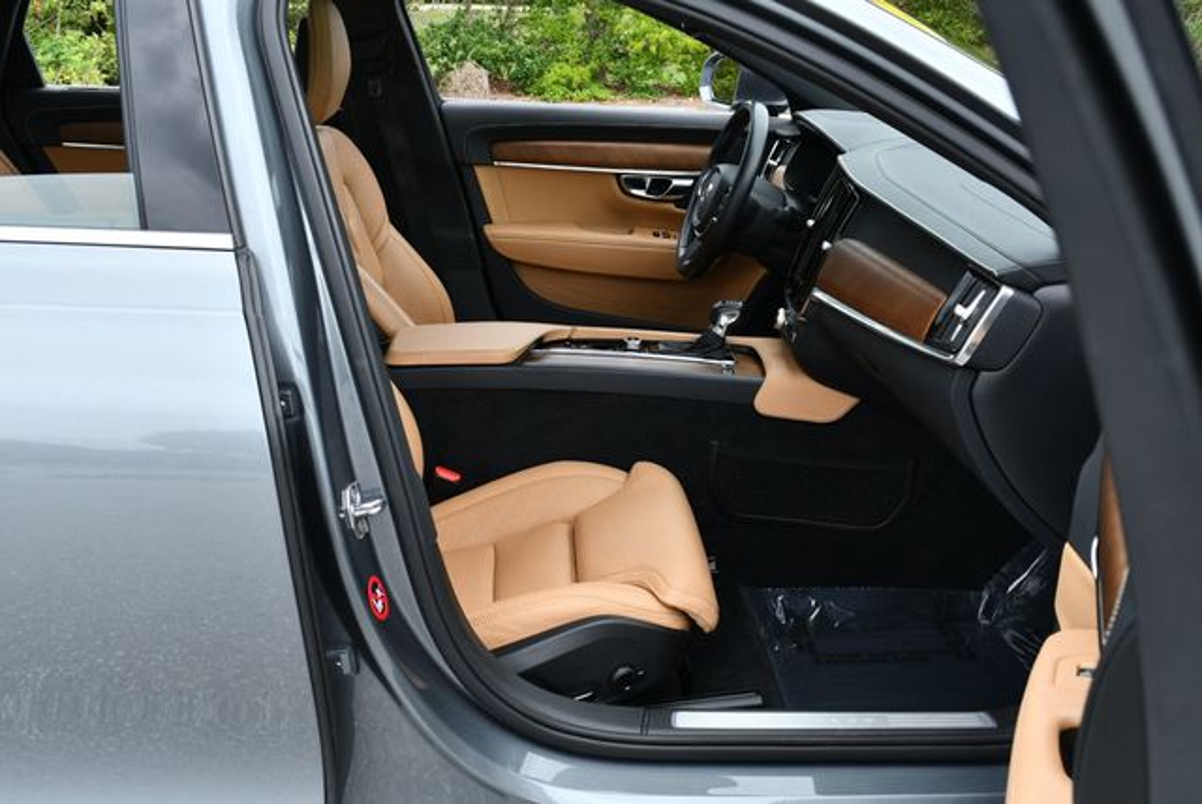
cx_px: 601
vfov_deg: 36.9
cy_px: 402
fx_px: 1203
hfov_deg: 53.1
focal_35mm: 36
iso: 200
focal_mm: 18
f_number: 7.1
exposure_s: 1/250
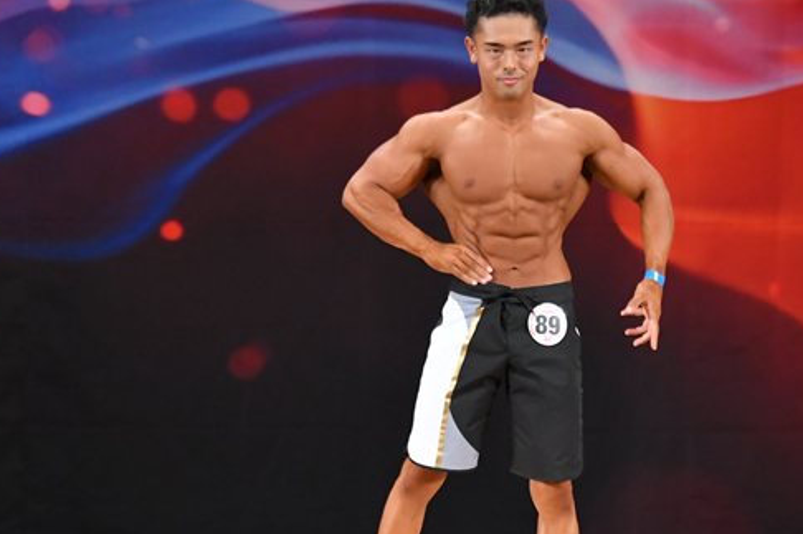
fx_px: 8534
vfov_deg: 3.6
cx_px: 510
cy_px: 332
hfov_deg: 5.4
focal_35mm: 383
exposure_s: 1/400
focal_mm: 160
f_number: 5.6
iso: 3200
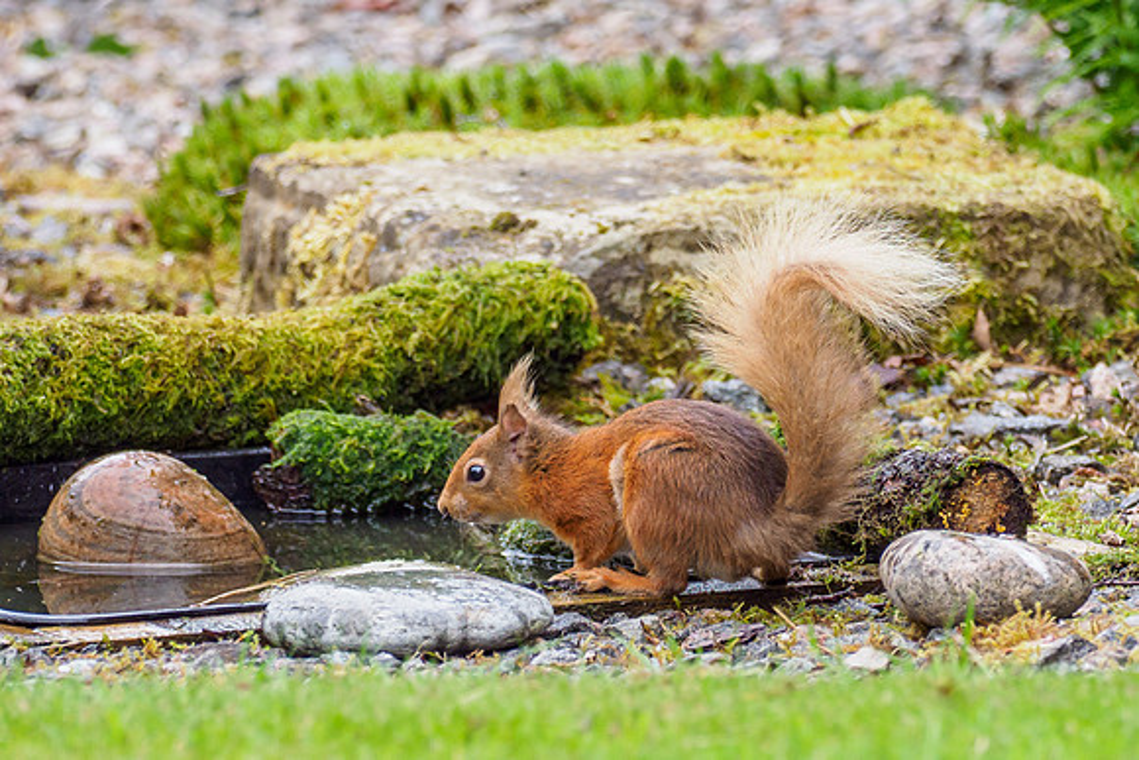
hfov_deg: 1.7
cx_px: 595
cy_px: 544
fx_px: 37922
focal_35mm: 1198
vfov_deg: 1.1
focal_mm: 300
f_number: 4
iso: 400
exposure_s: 1/640
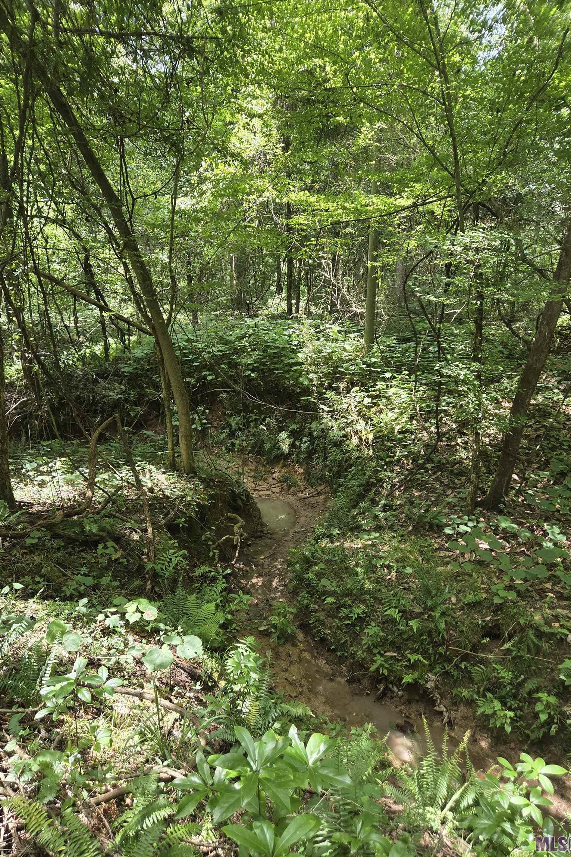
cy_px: 428
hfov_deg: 53.1
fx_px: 571
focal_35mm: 24
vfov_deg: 73.7
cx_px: 269
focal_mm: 5.4
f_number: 1.8
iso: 125
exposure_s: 1/180
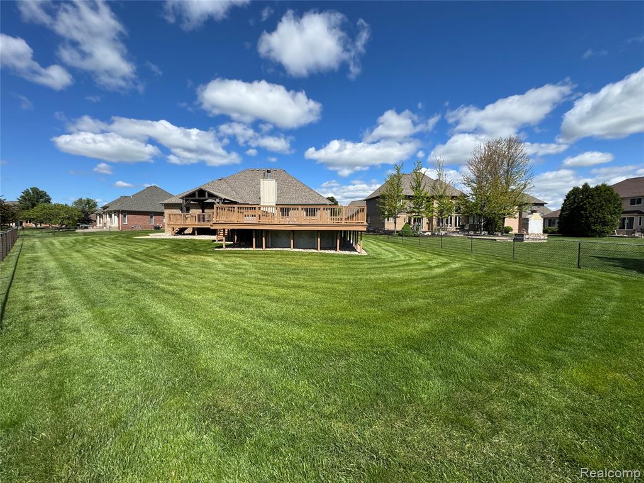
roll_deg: -1.7
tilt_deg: -2.9
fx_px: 260
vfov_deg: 85.7
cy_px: 242
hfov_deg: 102.1
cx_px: 322
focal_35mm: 14
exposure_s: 1/2342
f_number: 2.2
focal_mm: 2.22
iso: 50
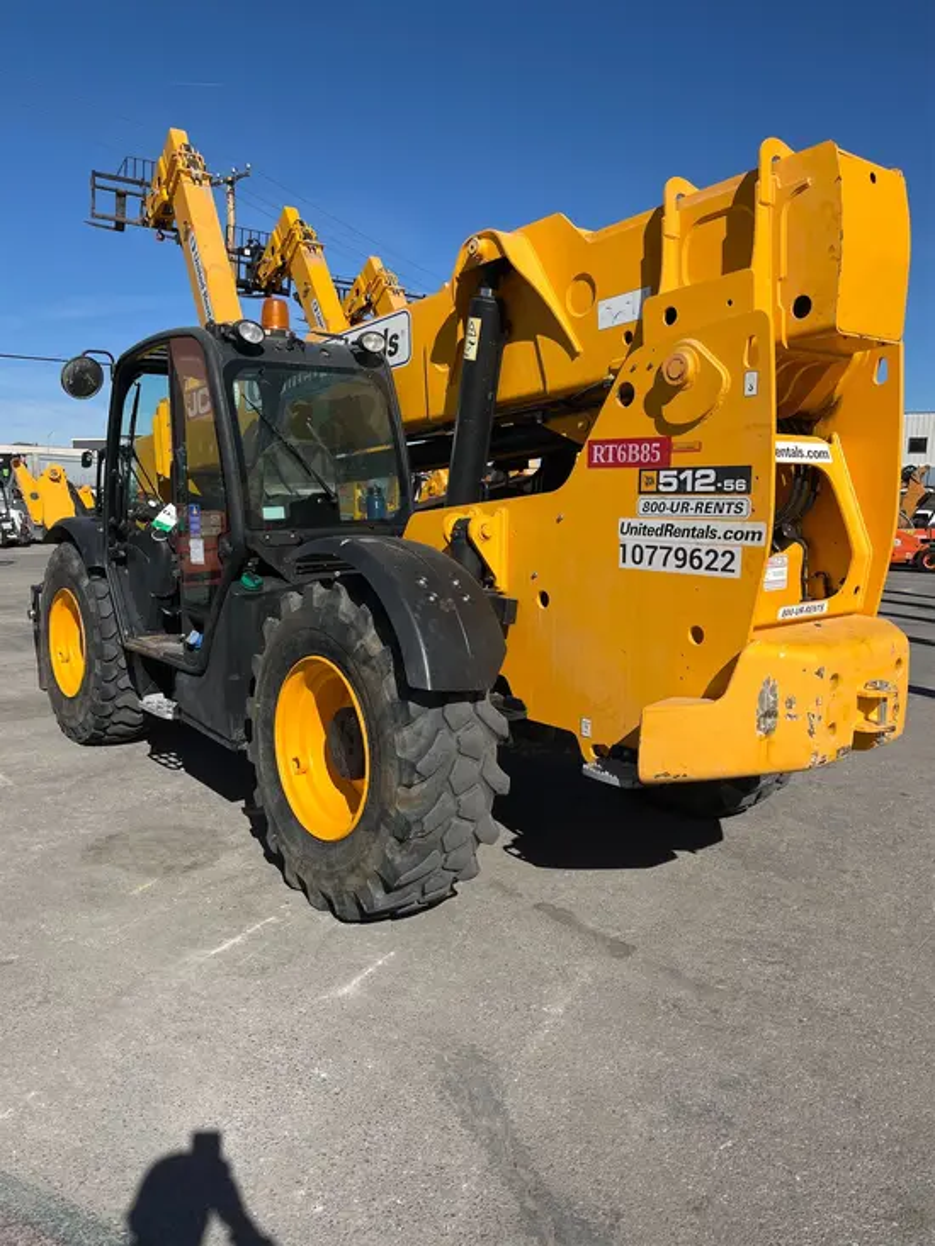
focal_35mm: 26
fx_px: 936
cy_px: 623
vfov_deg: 67.3
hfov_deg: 53.1
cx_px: 468
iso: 50
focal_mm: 5.1
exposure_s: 1/4651
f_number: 1.6
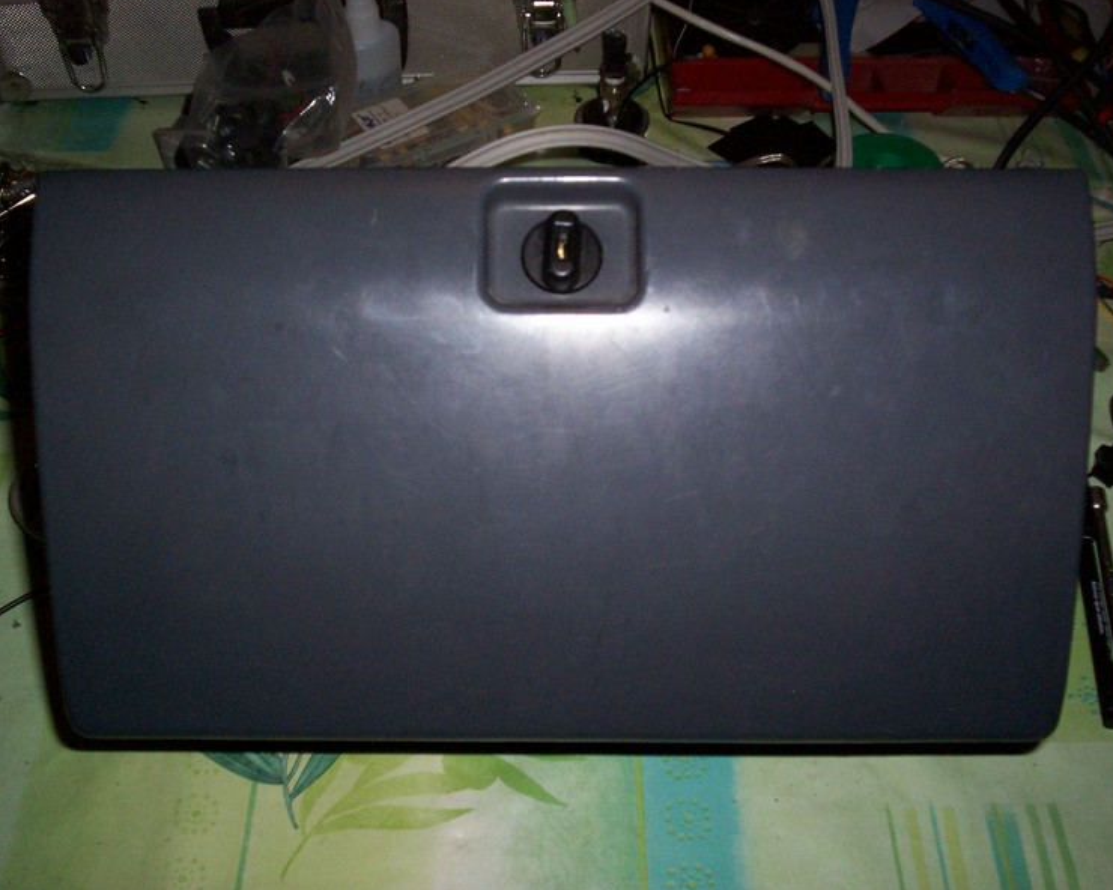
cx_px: 552
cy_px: 443
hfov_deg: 47.9
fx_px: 1252
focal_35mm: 38
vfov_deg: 39.2
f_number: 4.5
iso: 140
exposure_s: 1/64
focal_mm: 5.9
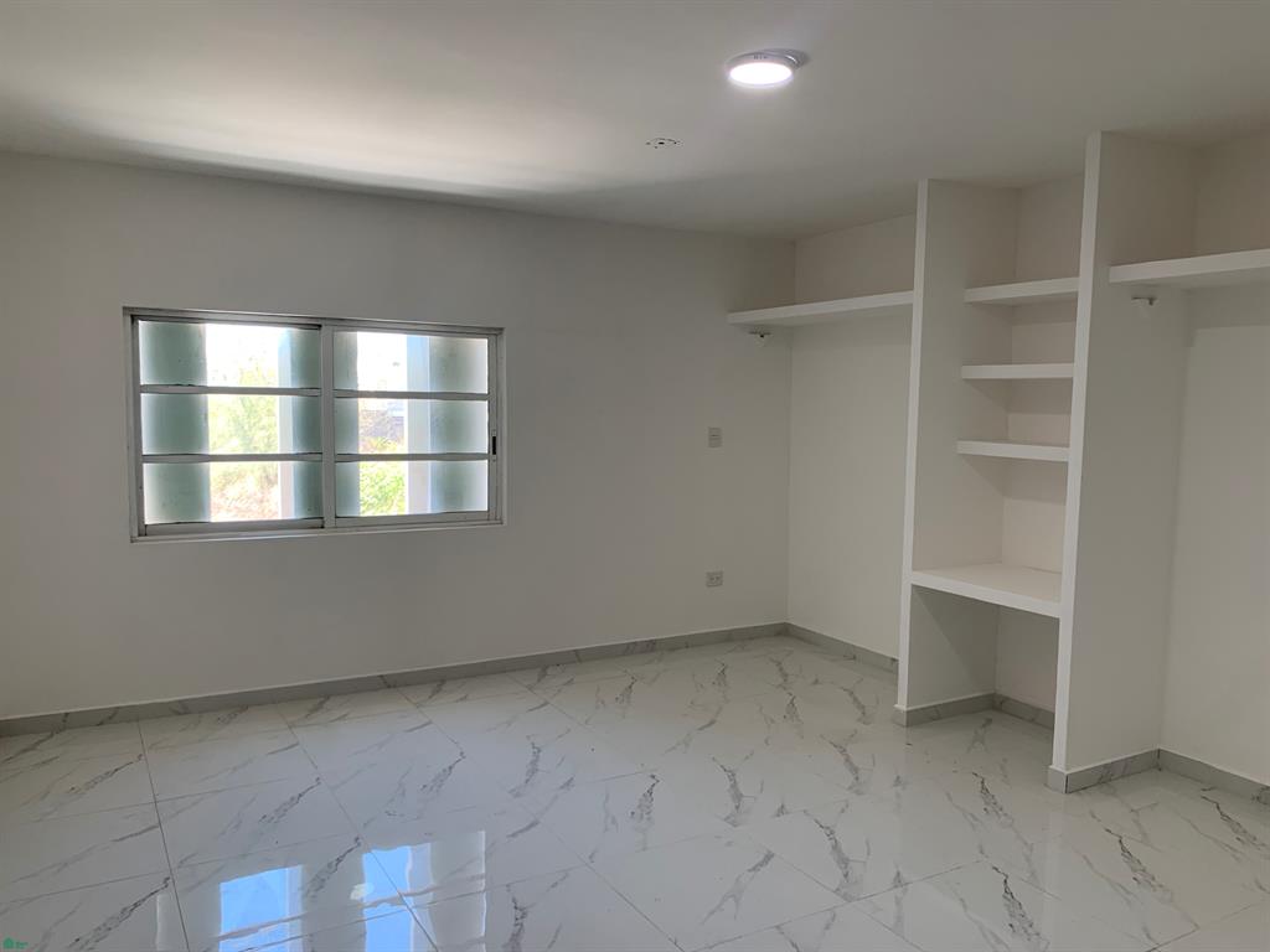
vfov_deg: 53.1
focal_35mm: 26
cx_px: 635
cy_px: 476
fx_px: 954
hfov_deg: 67.3
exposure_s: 1/121
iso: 80
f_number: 1.8
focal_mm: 4.25
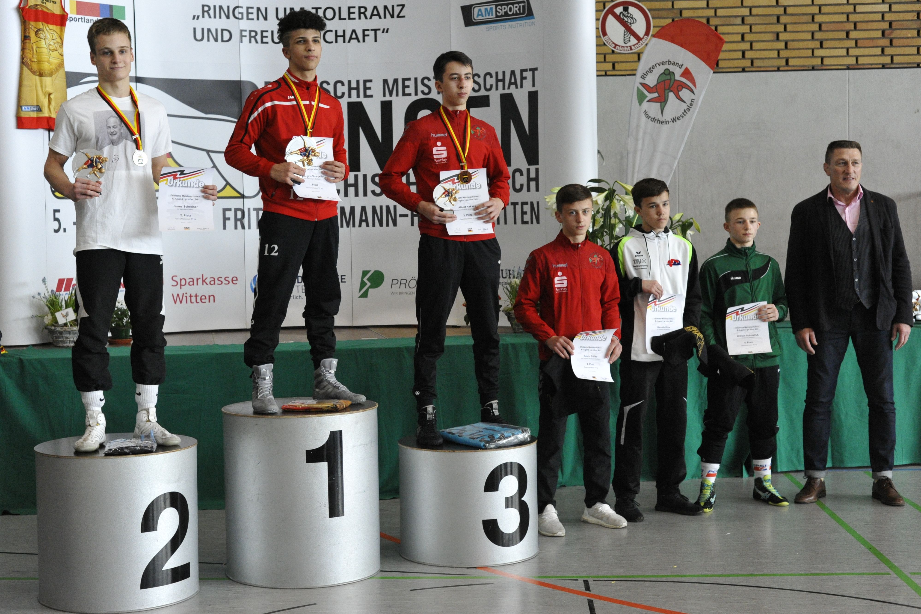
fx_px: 1279
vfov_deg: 27.0
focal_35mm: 50
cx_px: 460
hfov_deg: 39.6
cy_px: 307
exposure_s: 1/800
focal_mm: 50
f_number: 5
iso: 5000
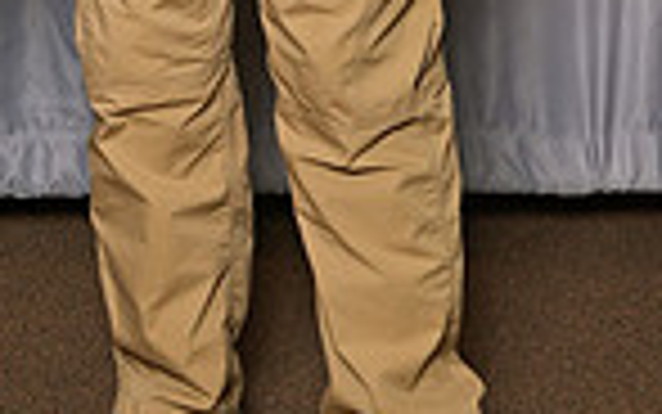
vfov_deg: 8.3
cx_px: 18
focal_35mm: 150
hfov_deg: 13.8
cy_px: -400
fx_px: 2707
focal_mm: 32
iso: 800
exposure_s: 1/125
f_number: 9
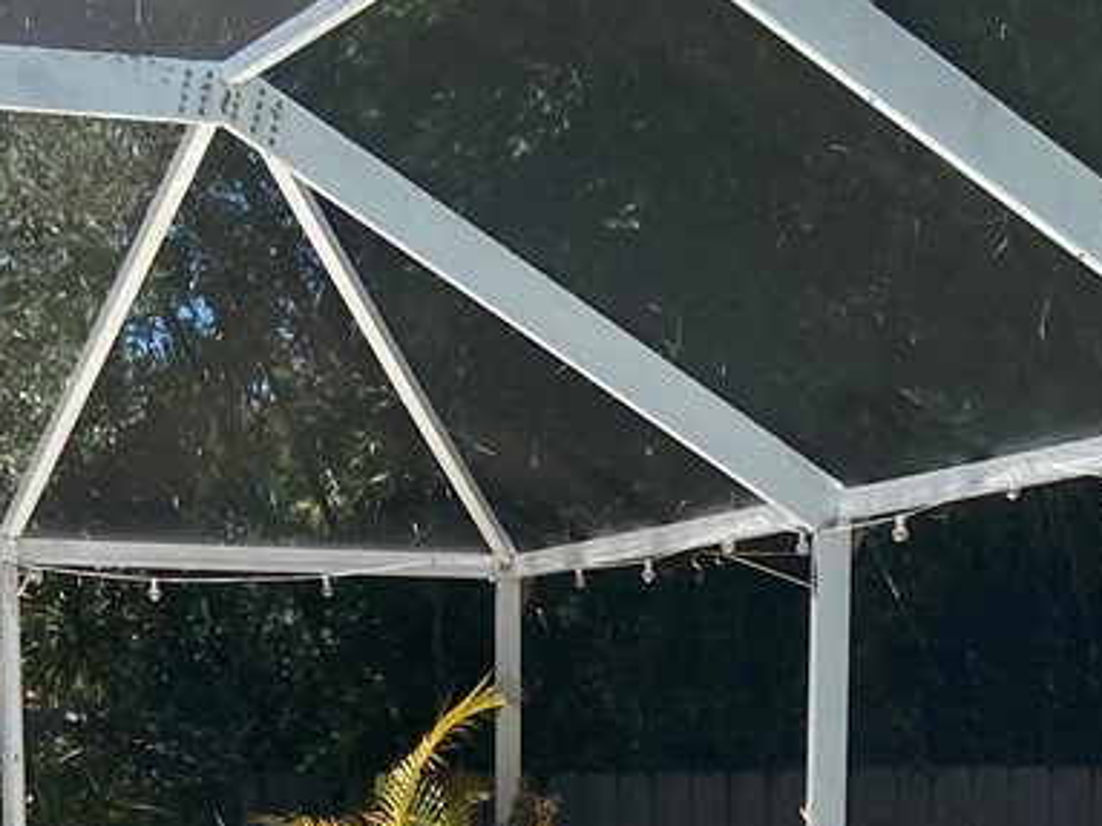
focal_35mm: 117
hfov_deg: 16.8
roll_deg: +0.5
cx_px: 616
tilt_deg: -8.9
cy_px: 1491
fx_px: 3724
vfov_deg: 11.7
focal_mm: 3.99
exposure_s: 1/2000
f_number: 1.8
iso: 20
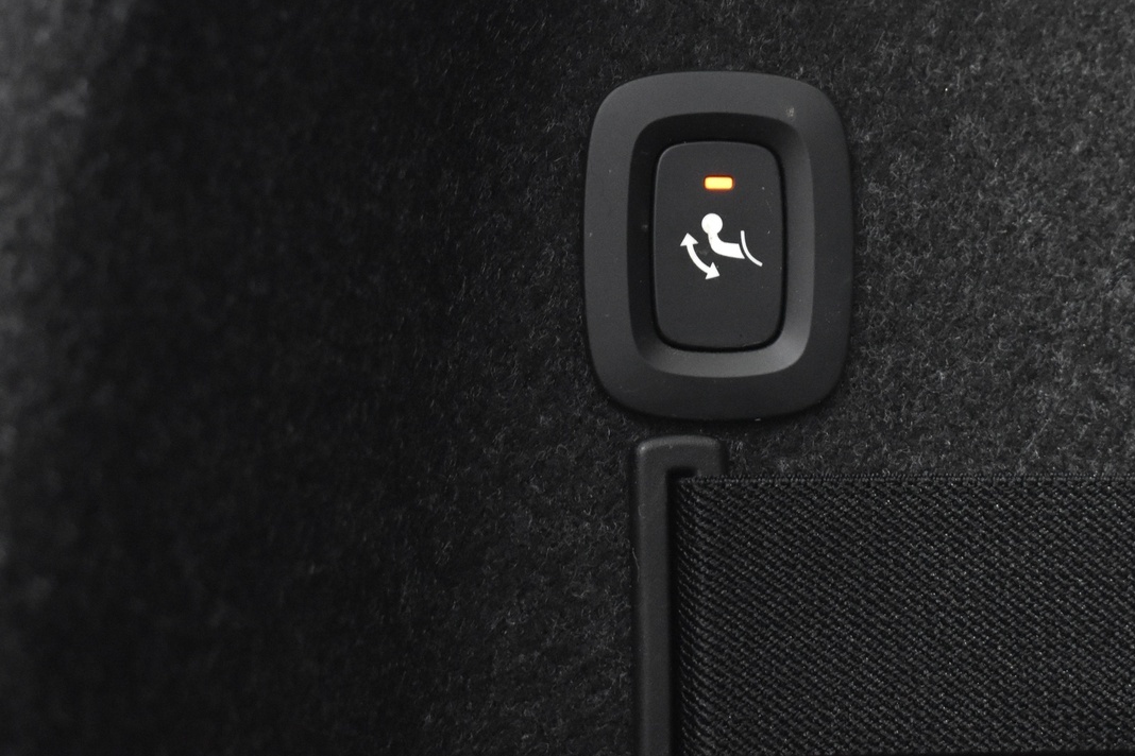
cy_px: 250
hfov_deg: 22.3
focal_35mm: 91
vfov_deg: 15.0
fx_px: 2869
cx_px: 708
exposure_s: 1/25
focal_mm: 40
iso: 3200
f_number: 5
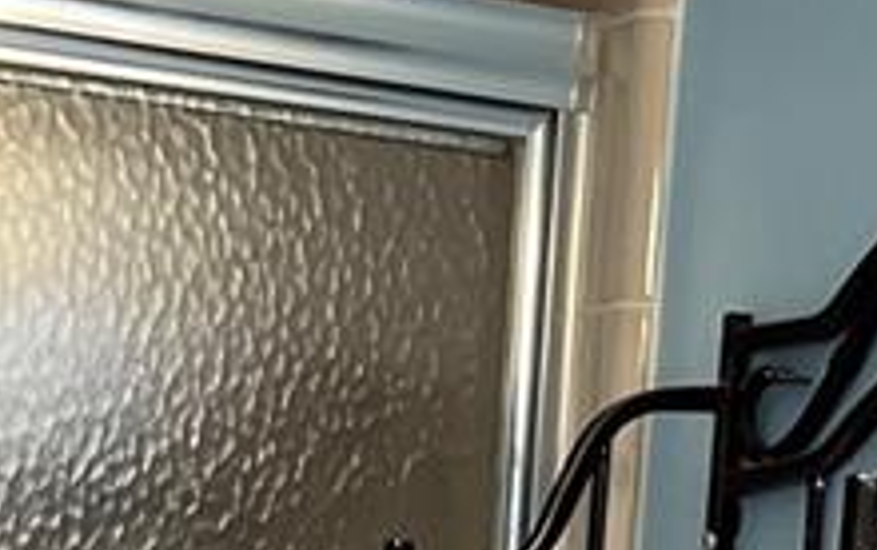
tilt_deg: -15.4
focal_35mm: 150
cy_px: 1825
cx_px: 195
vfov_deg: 7.4
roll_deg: -3.3
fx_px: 3589
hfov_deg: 13.9
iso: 100
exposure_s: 1/120
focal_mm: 5.7
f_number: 1.5
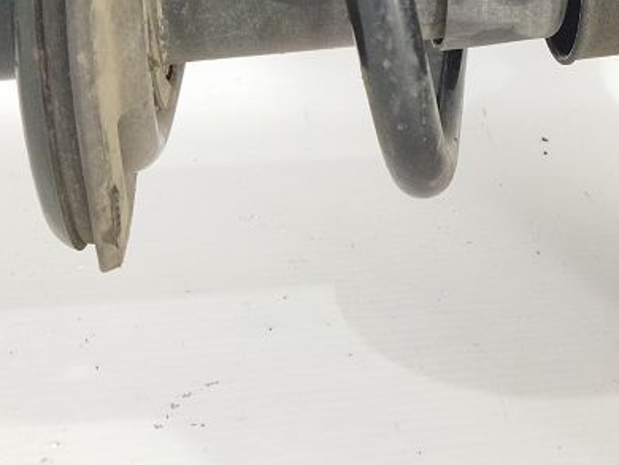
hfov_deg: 22.5
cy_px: -125
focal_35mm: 83
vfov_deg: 16.9
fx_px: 1485
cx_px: 641
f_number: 1.79
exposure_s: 1/50
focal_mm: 4.71
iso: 191
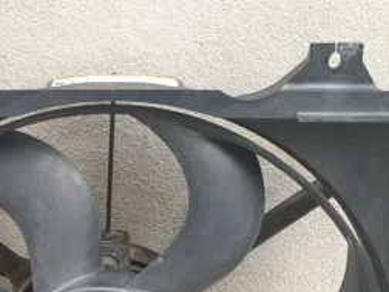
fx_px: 742
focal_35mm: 66
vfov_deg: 20.8
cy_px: 346
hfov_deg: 27.2
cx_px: -25
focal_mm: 4.3
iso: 100
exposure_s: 1/60
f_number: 2.4
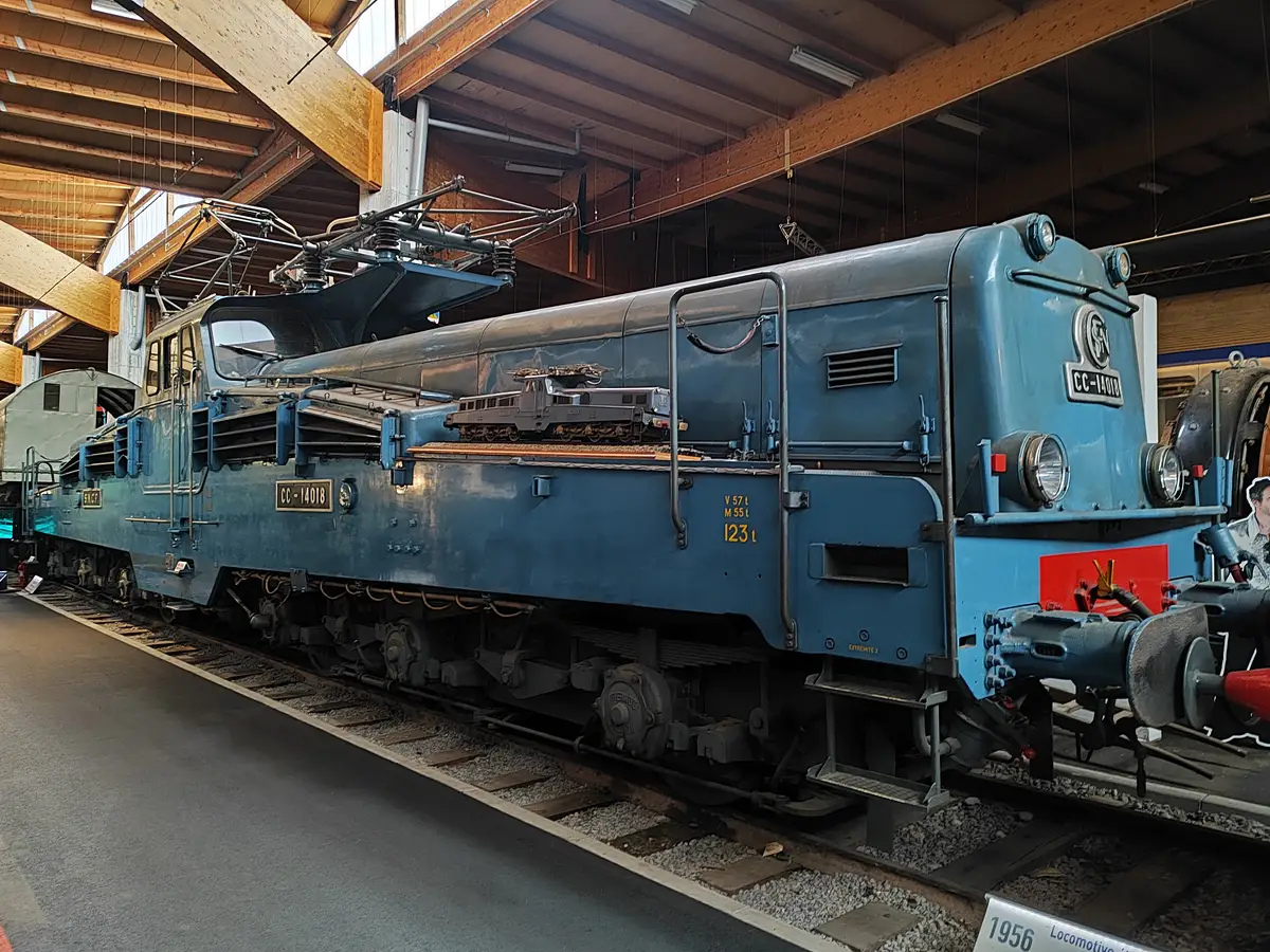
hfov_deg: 71.6
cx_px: 635
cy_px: 476
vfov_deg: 56.8
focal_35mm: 24
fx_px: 881
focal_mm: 5.89
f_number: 1.89
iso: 947
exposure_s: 1/13
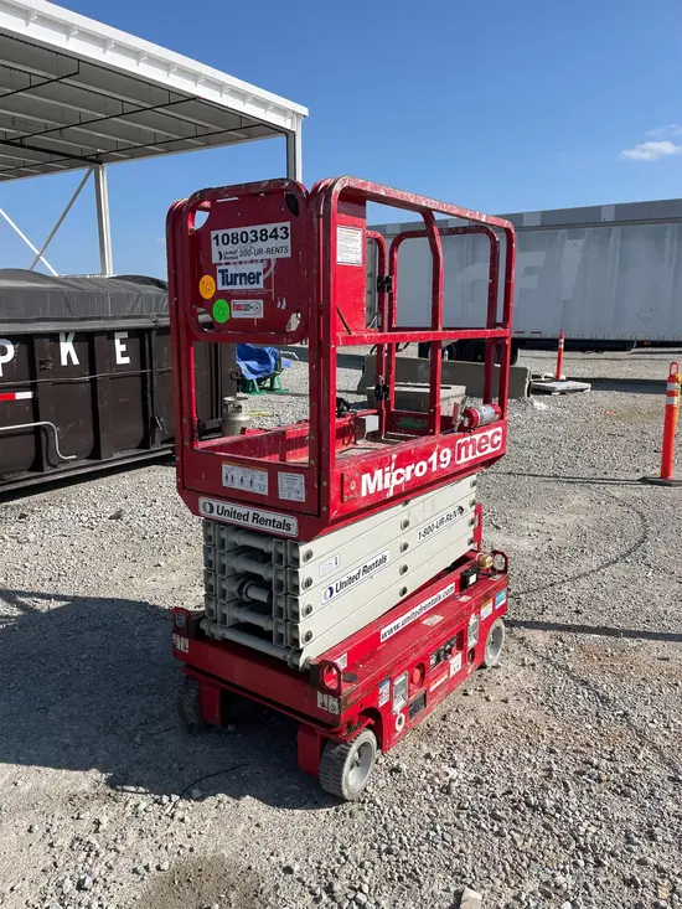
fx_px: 683
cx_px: 341
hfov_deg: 53.1
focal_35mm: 26
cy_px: 454
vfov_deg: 67.3
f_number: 1.6
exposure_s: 1/3745
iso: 50
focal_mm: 5.1
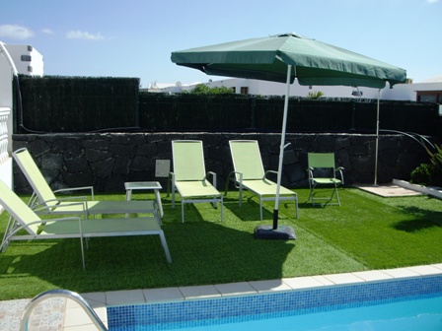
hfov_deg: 49.0
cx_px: 221
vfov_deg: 37.7
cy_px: 166
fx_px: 485
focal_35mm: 38
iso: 50
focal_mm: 6.2
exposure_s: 1/500
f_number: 4.3
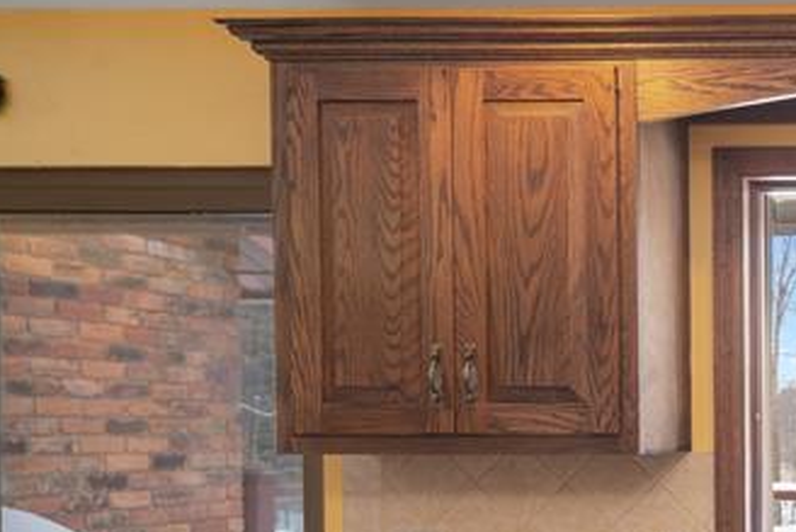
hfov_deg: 28.3
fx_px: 1172
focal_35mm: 53
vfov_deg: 24.8
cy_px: 485
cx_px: 1119
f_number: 9
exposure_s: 1/25
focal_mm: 17
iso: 320
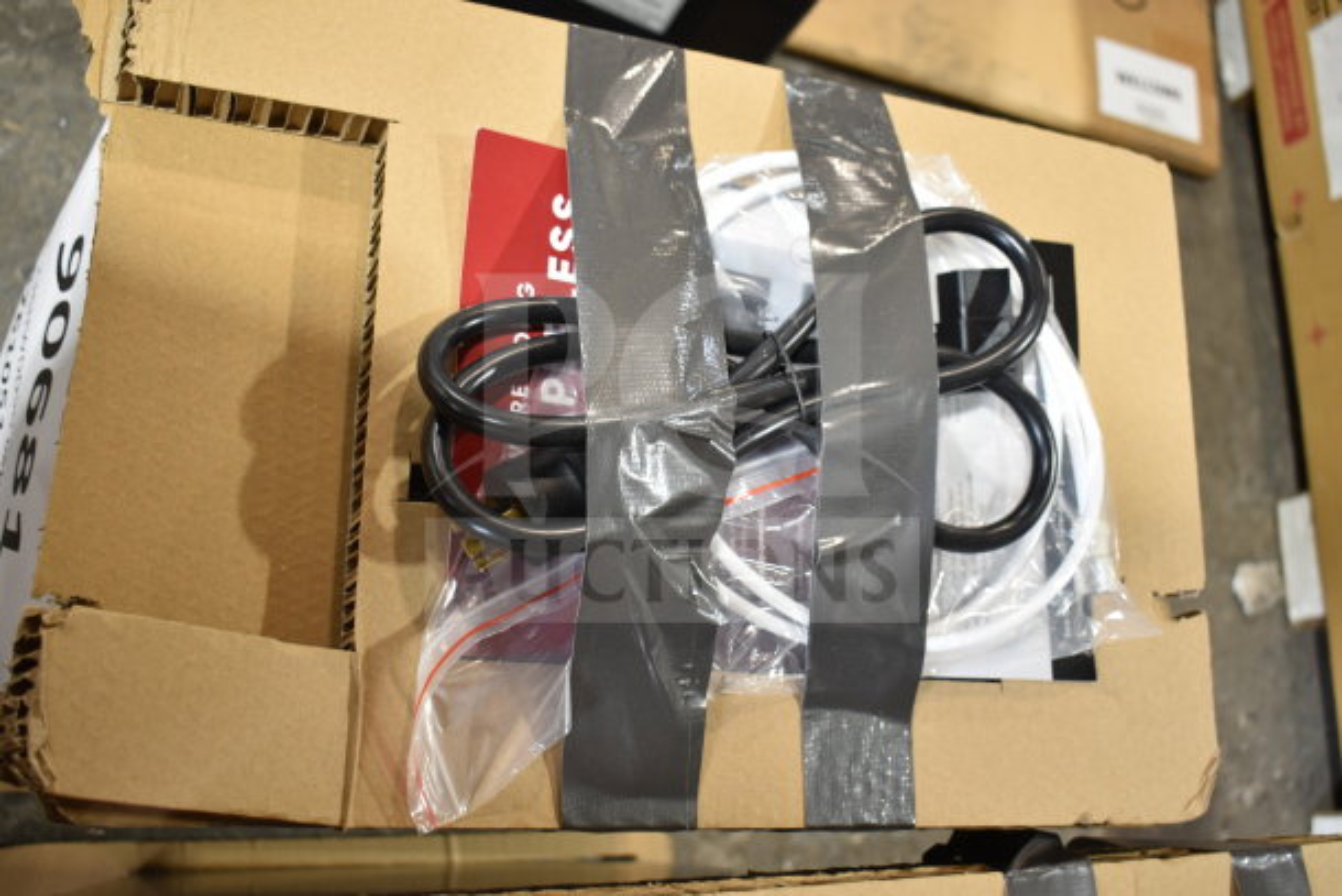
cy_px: 448
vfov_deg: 36.9
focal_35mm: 36
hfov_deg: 53.1
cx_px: 671
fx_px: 1342
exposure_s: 1/40
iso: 400
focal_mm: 24
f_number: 4
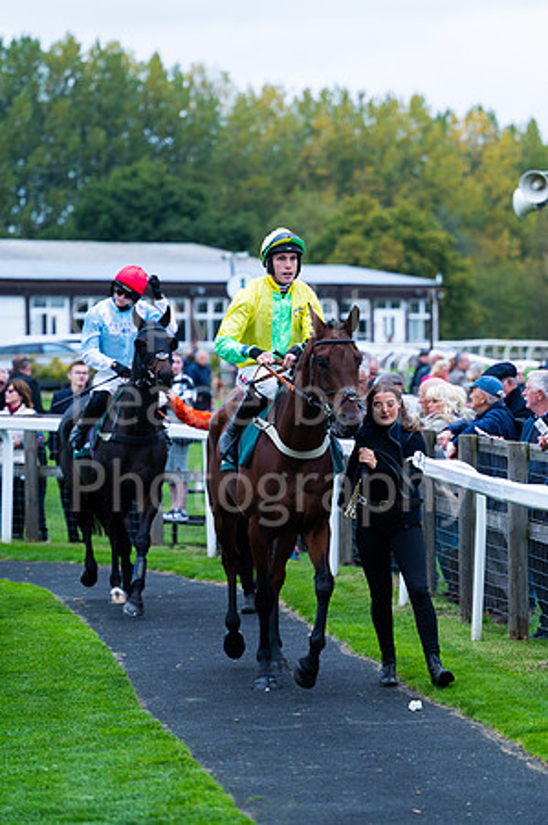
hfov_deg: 8.3
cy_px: 412
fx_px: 3776
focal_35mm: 165
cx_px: 274
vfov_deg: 12.5
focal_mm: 165
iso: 800
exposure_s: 1/1000
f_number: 4
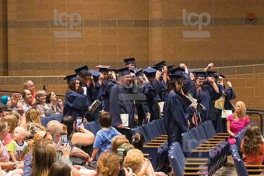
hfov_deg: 15.2
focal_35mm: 135
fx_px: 989
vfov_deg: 10.1
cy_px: 88
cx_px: 132
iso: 8000
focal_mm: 90
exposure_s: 1/250
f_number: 4.5
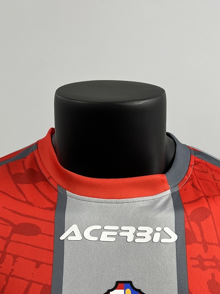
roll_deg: -0.2
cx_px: 110
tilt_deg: +1.0
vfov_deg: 67.3
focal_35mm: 26
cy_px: 147
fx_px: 220
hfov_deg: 53.1
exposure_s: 1/100
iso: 125
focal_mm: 5.7
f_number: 1.5
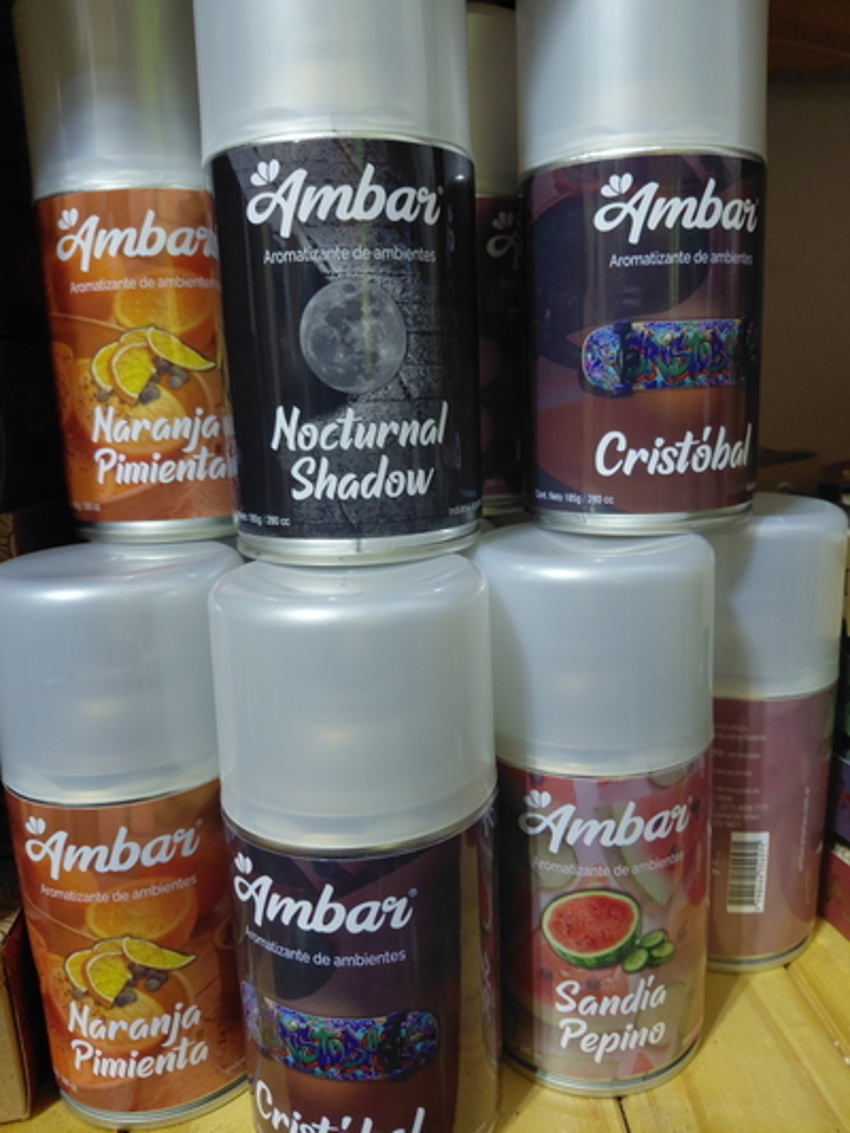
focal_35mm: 25
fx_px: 818
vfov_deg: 69.4
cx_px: 425
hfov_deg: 54.9
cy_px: 566
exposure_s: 1/33.4
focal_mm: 4.69
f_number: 1.8
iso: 320
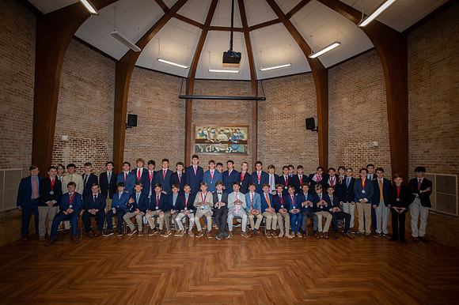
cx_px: 230
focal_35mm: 20
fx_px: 255
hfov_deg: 84.0
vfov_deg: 61.9
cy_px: 152
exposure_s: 1/160
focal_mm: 20
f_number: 5
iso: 2000
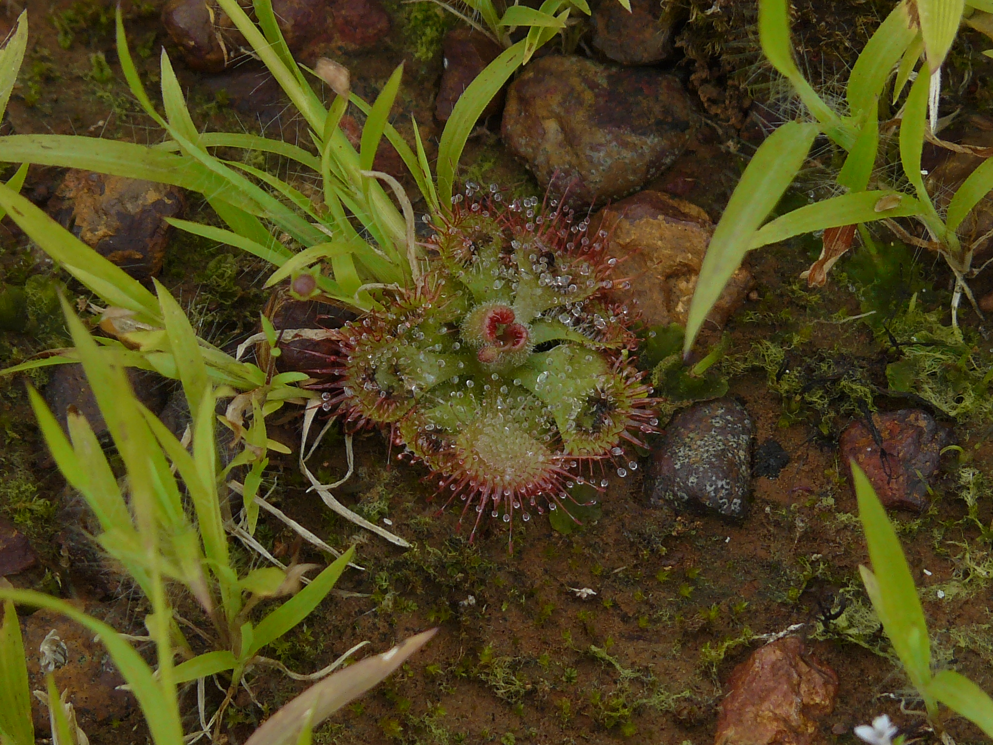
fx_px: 23035
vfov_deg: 1.9
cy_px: 372
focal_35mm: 803
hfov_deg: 2.5
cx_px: 496
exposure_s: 1/320
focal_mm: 82.8
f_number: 5.6
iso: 100
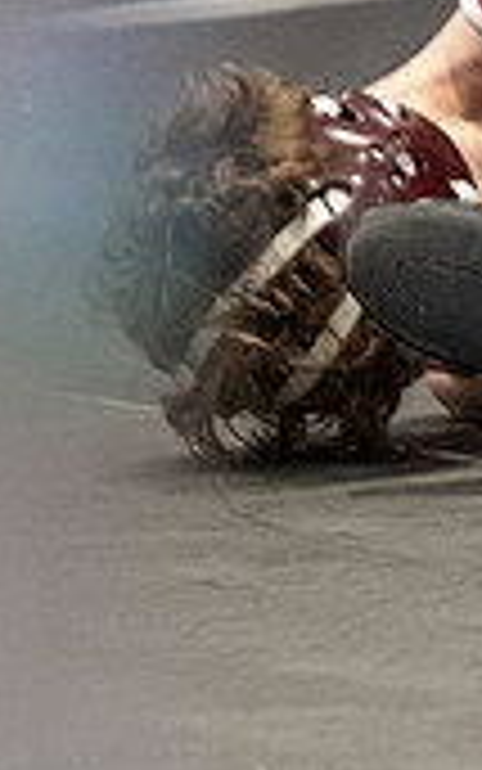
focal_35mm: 975
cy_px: 552
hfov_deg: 1.3
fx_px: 20475
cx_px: 1161
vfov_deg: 2.2
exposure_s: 1/1000
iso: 3200
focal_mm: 150
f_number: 2.8
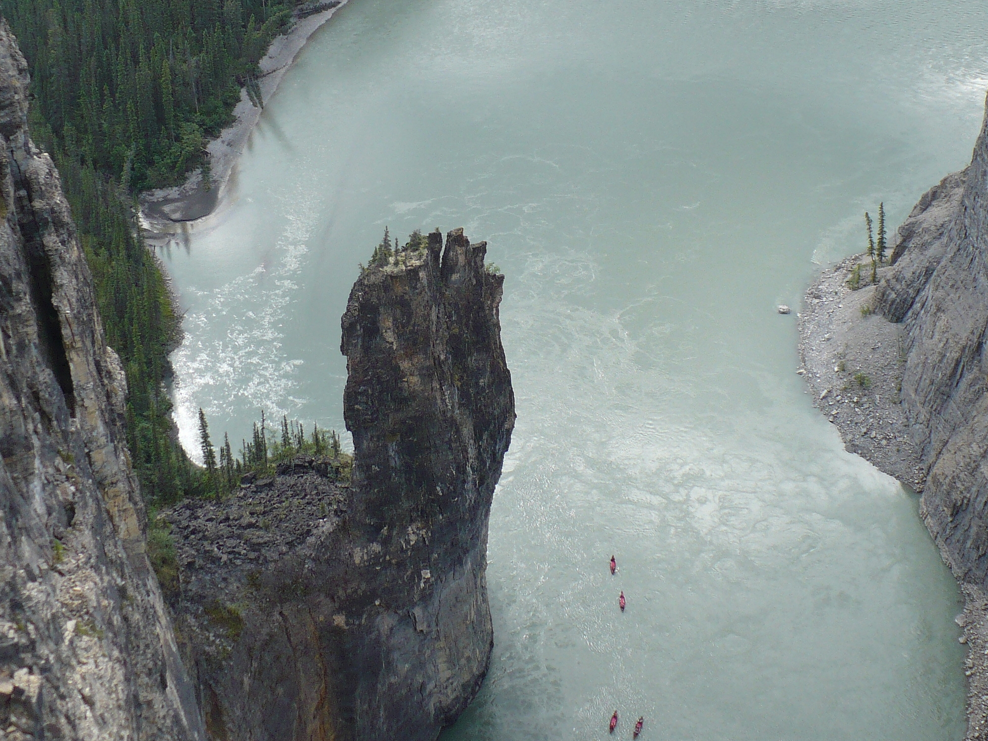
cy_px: 186
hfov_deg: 33.1
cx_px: 597
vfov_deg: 24.9
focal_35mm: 58
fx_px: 1655
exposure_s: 1/320
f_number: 2.8
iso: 100
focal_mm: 6.1
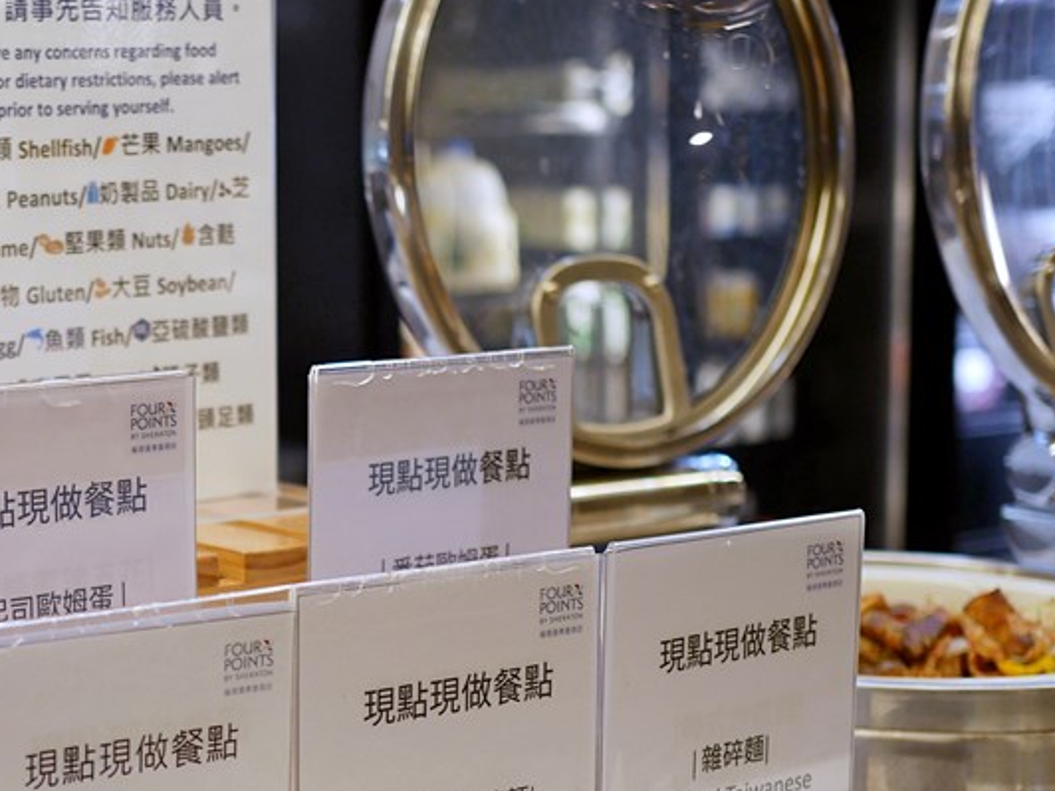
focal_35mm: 94
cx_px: 202
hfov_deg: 20.6
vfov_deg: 15.7
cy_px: 550
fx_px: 2865
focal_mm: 25
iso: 200
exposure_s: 1/80
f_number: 1.8
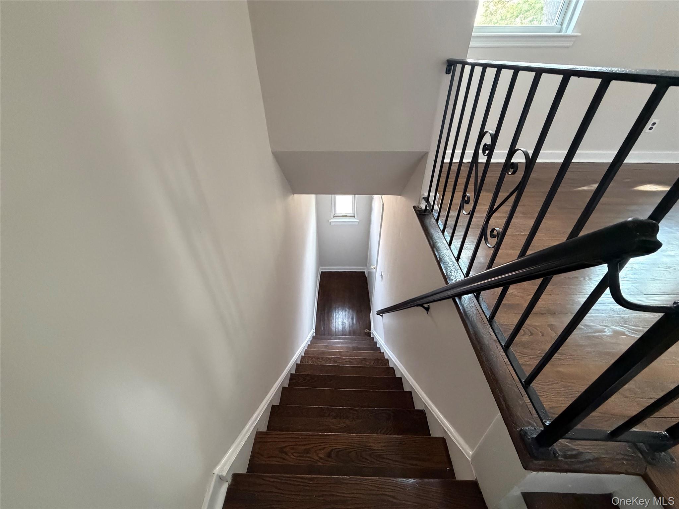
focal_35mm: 14
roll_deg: +0.9
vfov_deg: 85.7
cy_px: 254
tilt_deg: -36.9
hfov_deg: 102.1
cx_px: 340
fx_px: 275
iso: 800
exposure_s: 1/60
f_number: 2.2
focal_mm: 2.22
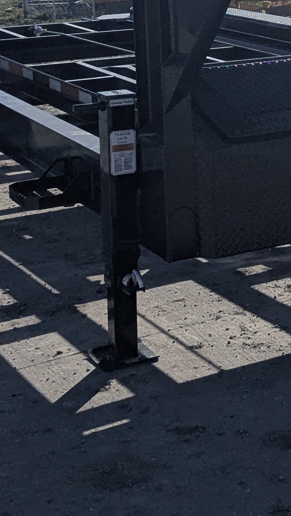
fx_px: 1125
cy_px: 36
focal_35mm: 82
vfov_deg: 25.0
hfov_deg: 13.9
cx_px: 434
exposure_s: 1/9434
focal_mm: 6.81
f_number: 1.85
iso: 45
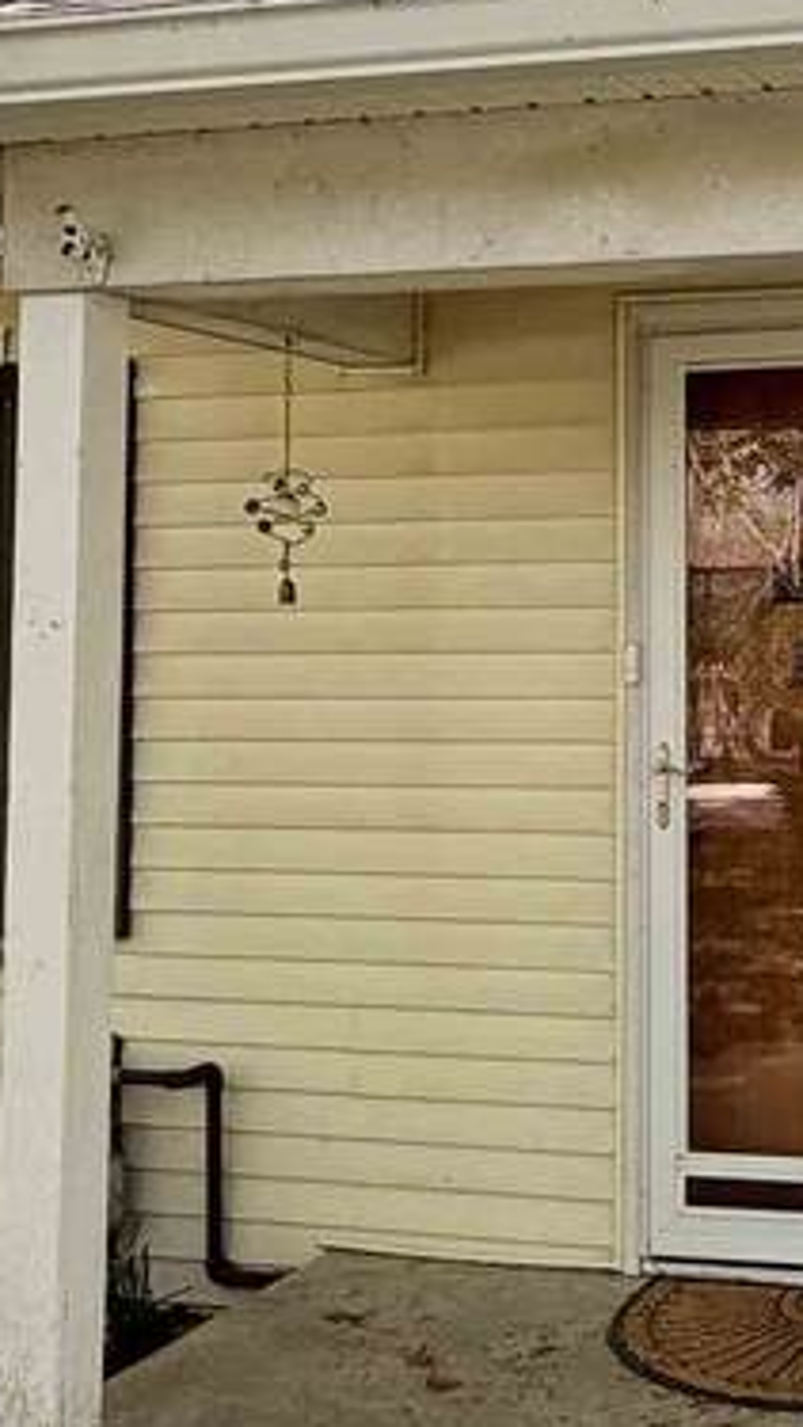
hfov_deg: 21.4
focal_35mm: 52
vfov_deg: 39.7
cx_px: 974
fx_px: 1968
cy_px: 590
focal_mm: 2.22
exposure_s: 1/458
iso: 64
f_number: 2.2
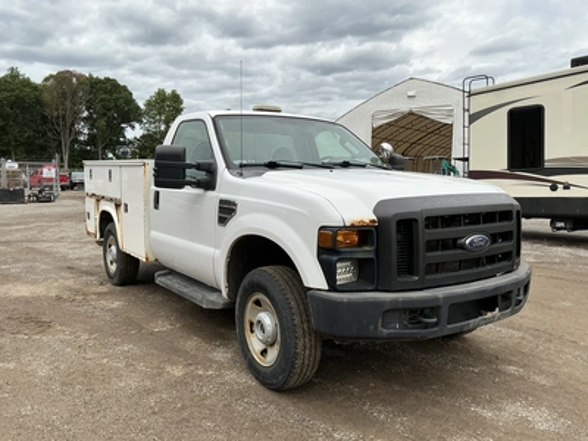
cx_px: 294
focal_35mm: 28
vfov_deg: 49.7
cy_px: 220
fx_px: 476
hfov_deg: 63.4
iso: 25
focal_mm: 3
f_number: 1.8
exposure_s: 1/1279
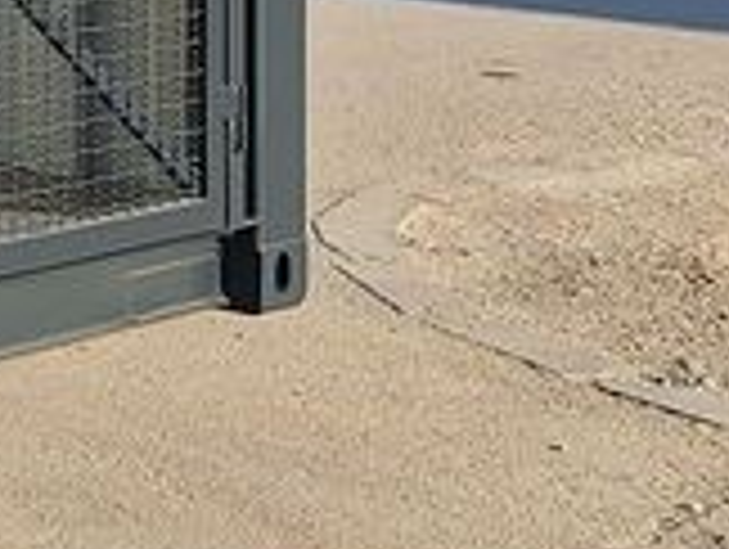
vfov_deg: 8.5
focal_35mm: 170
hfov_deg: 9.0
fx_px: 3585
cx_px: -1584
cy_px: -382
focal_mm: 5.54
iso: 40
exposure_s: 1/2801
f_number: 1.8
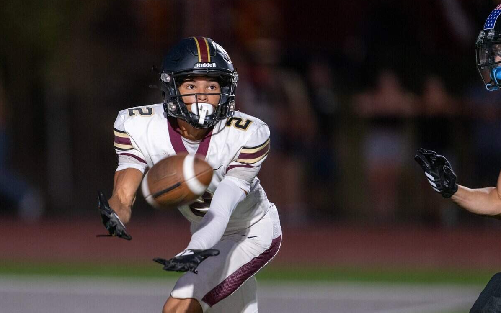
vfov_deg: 3.2
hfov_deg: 5.1
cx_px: 250
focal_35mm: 409
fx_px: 5585
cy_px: 149
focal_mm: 400
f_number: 2.8
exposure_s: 1/800
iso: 3200
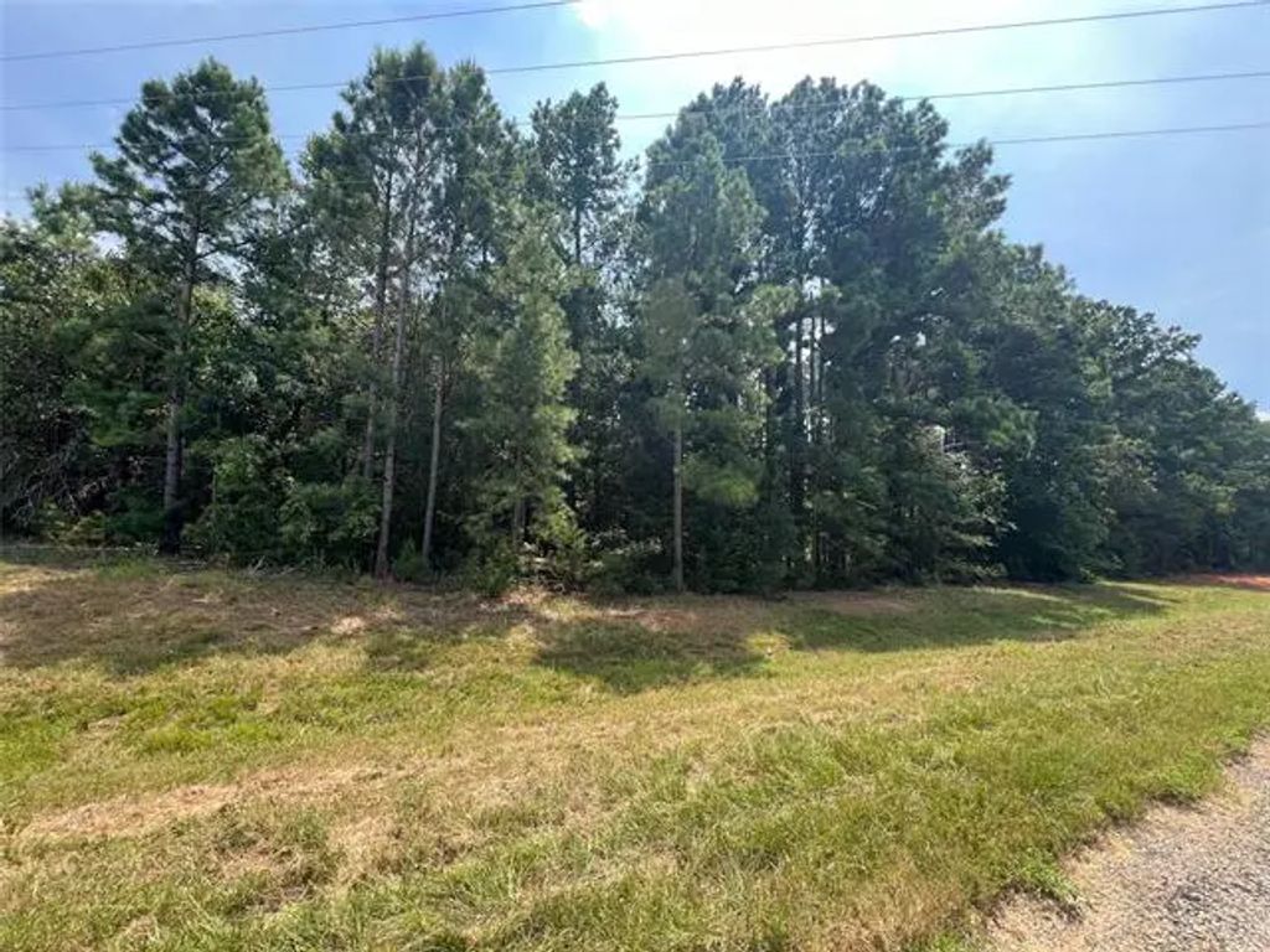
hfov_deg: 106.2
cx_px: 635
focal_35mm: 13
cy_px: 476
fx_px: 477
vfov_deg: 89.9
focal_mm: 1.57
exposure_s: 1/345
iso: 32
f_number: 1.8
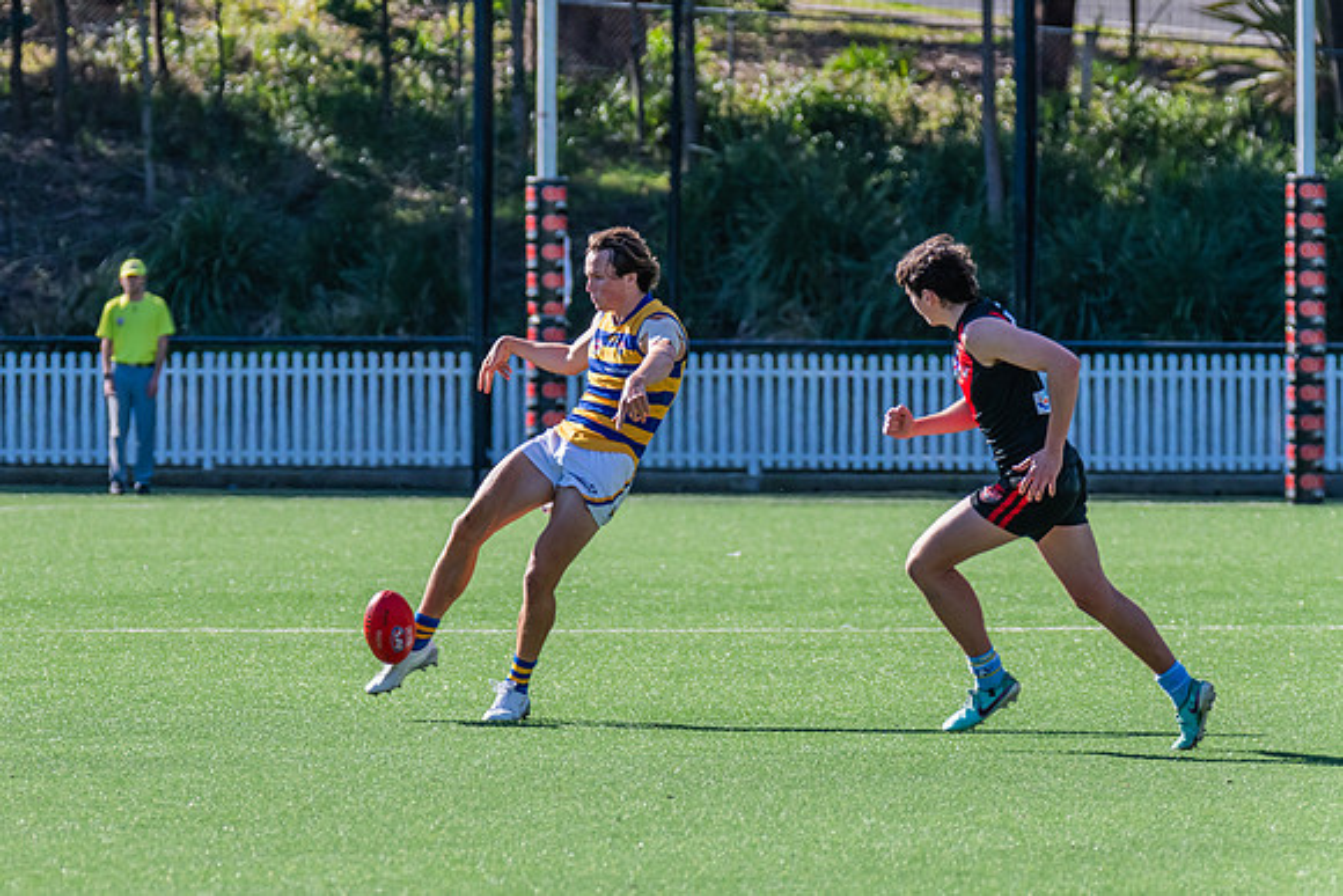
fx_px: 15244
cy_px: 371
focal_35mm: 409
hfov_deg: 5.0
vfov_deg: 3.4
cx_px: 557
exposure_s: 1/1250
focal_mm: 340
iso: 800
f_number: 9
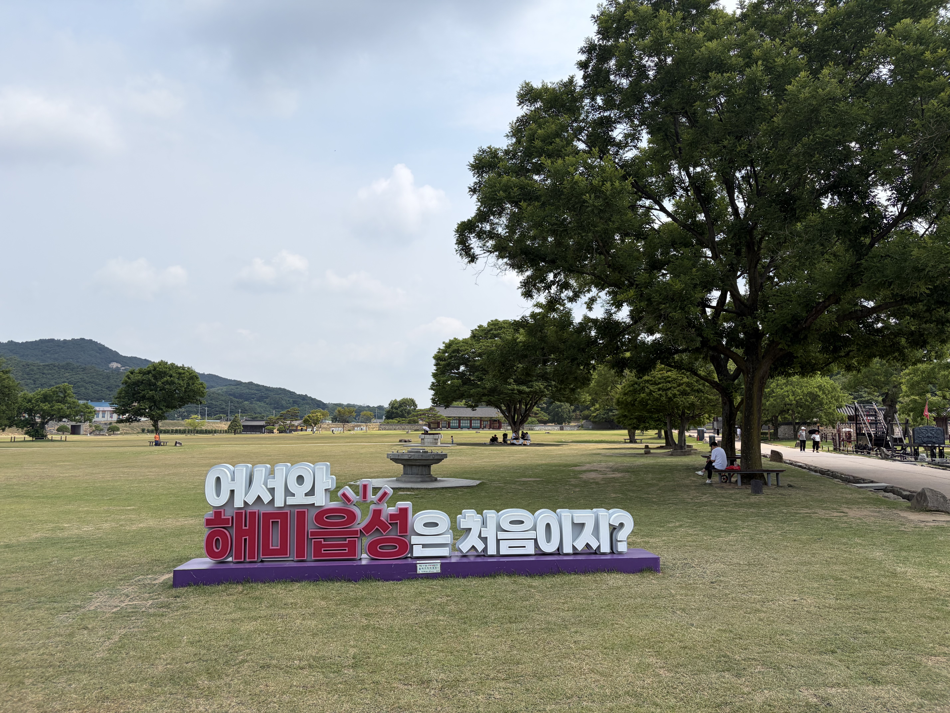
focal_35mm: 26
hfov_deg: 67.3
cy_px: 356
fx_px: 714
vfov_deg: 53.1
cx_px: 475
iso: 50
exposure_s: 1/4608
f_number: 1.6
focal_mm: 5.96
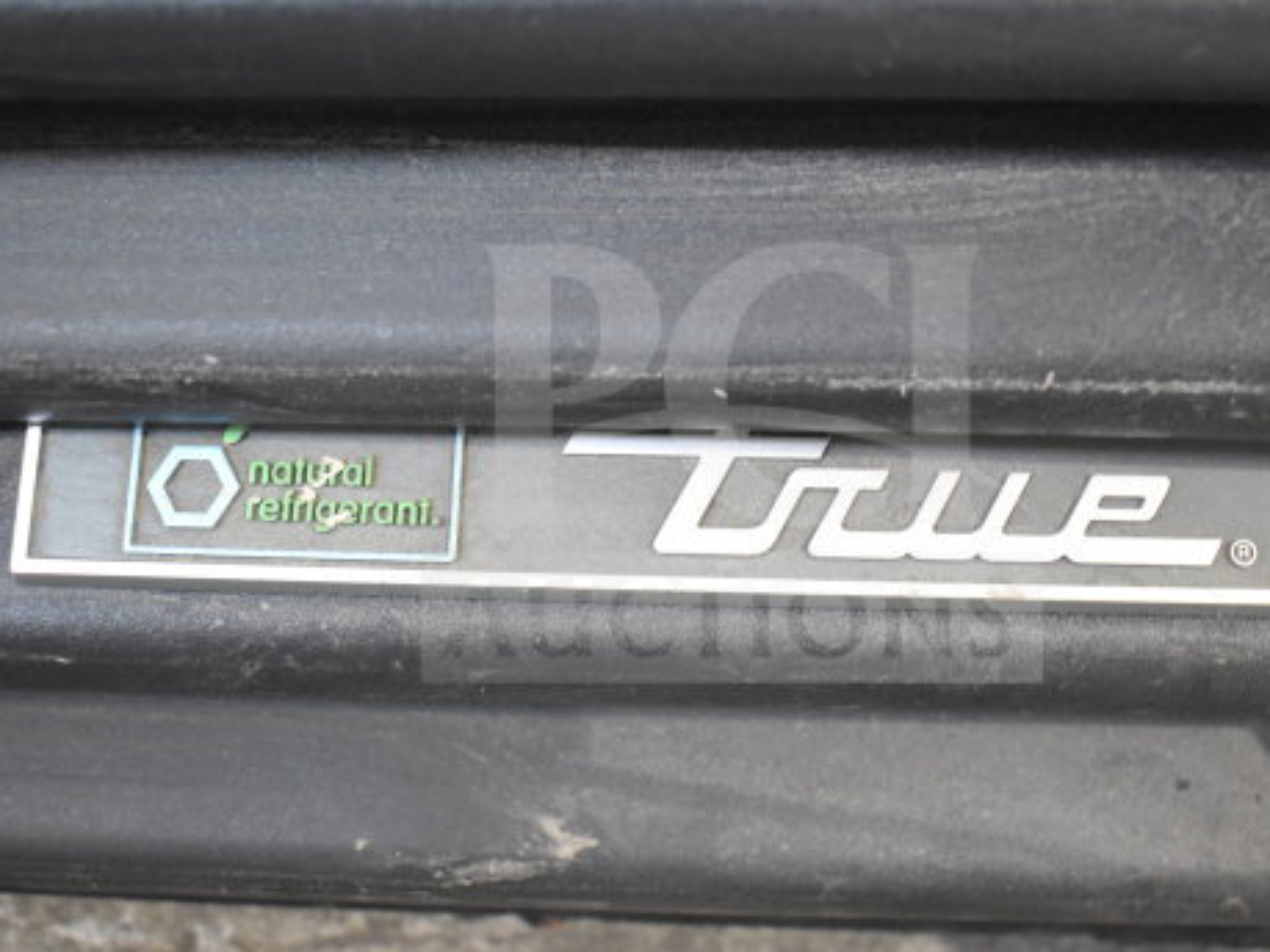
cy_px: 464
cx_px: 730
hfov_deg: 41.1
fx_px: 1687
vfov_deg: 31.5
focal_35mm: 46
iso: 3200
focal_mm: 24
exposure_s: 1/40
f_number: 4
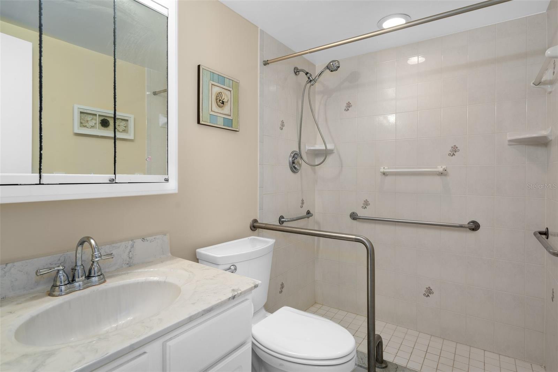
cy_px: 186
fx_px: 279
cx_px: 279
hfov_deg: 90.0
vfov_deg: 67.4
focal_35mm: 18
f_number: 8
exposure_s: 1/5
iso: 320
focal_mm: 18
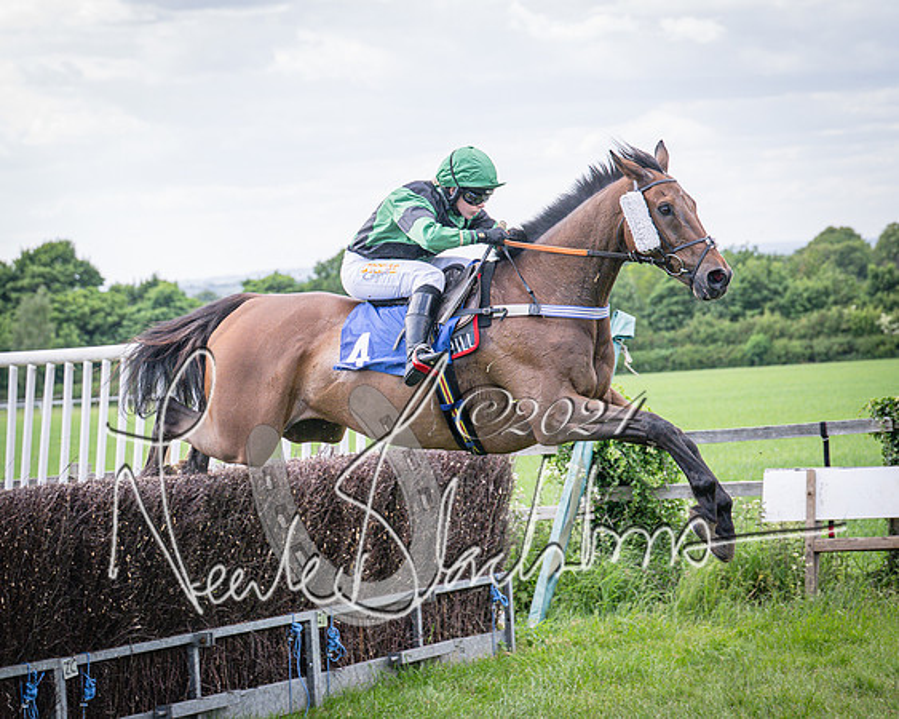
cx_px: 413
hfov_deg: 15.9
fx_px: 3228
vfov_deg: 12.7
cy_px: 356
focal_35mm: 121
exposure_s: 1/1250
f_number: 4
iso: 400
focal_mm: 70
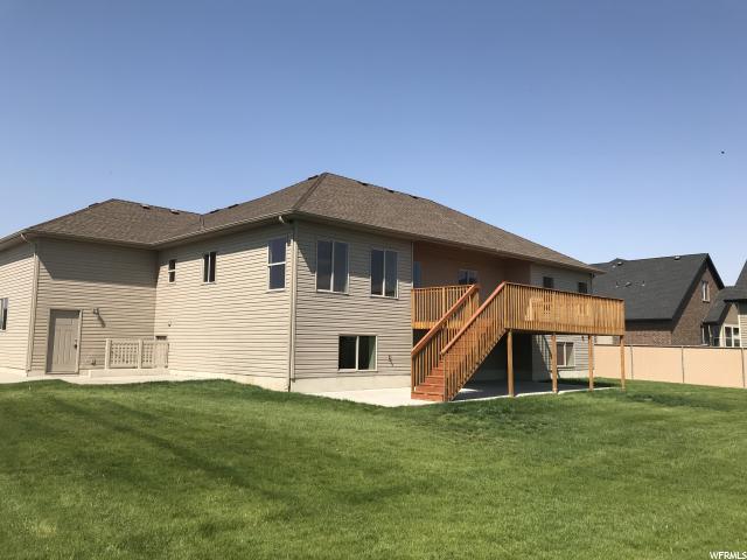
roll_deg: -1.1
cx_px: 374
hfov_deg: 63.4
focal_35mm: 28
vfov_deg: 49.7
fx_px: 604
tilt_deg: +7.2
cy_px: 280
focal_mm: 3.99
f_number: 1.8
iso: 20
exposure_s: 1/2660
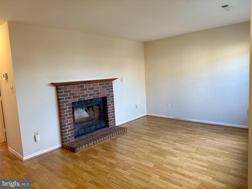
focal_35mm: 24
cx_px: 126
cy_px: 94
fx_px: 175
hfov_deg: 71.6
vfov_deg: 56.8
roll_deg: +3.3
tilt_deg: -5.8
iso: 160
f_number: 1.78
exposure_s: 1/120
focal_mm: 6.76
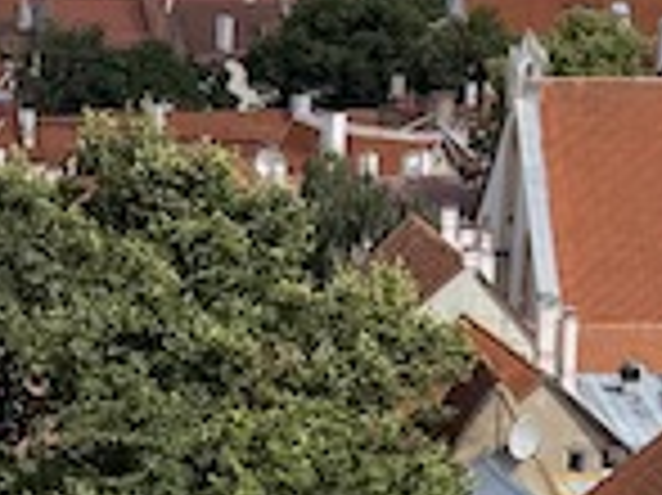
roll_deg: -0.3
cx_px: -351
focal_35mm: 167
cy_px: 302
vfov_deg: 8.9
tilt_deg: -8.1
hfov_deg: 11.3
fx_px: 3191
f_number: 1.78
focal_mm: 6.76
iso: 80
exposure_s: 1/5814
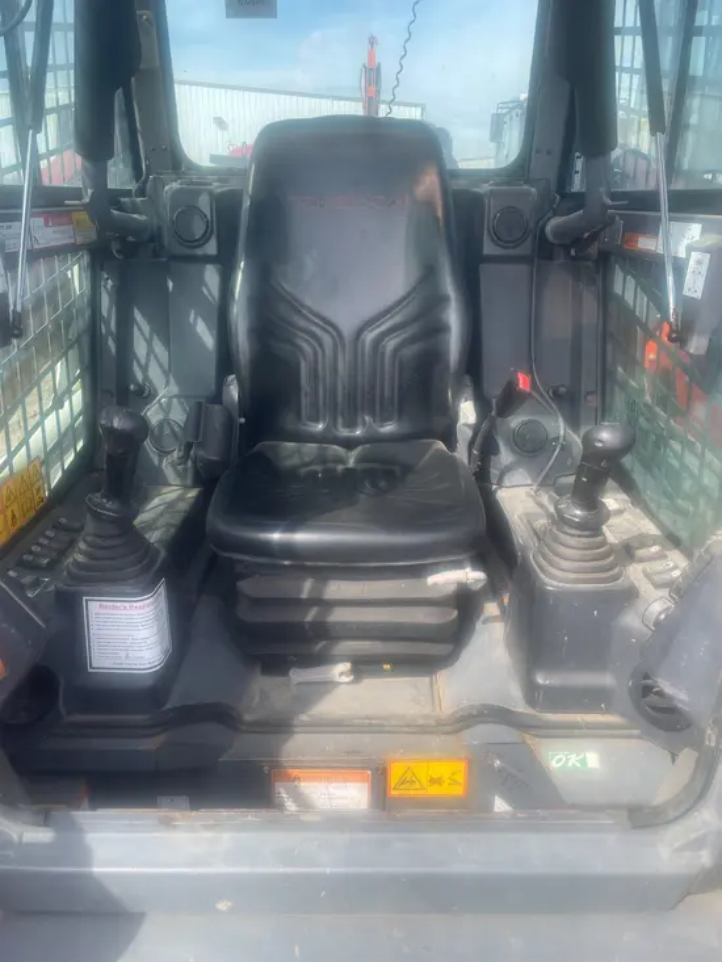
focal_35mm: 26
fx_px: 723
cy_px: 481
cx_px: 361
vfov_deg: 67.3
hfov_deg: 53.1
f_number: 1.6
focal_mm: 4.2
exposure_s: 1/836
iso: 32
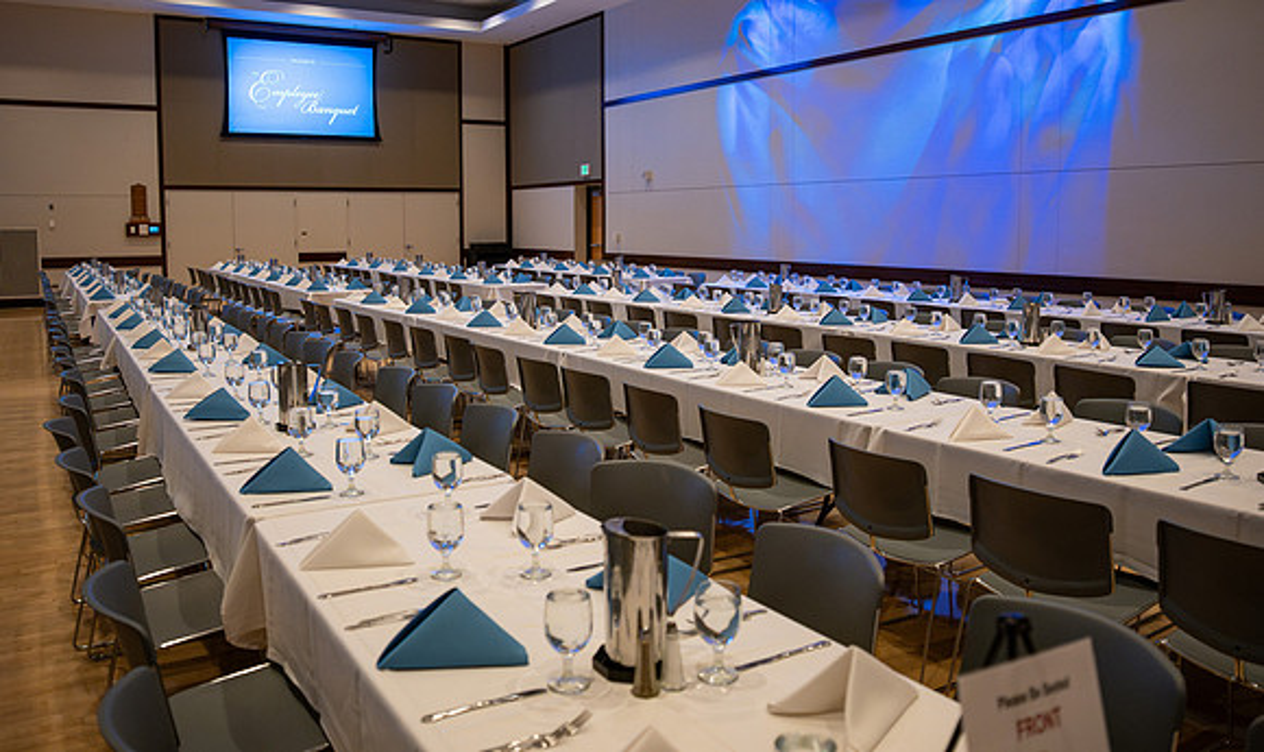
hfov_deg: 66.2
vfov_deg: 42.2
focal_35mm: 29
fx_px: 970
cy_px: 309
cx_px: 622
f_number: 2.8
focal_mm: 24
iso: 2000
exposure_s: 1/200
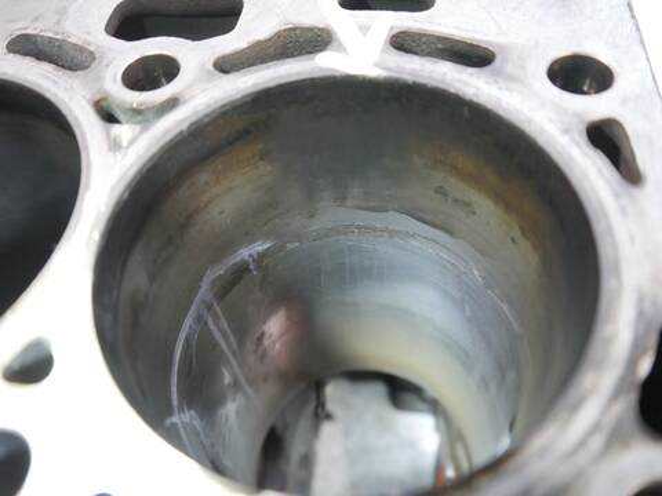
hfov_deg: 60.0
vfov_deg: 46.8
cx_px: 331
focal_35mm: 30
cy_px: 248
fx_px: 574
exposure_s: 1/100
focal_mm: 15
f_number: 3.6
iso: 3200
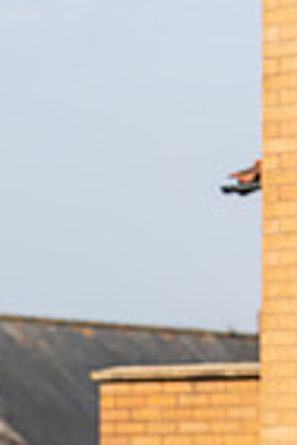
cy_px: 622
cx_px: 98
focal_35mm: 239
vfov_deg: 8.5
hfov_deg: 5.7
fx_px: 2957
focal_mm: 75
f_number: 4
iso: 200
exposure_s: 1/1000
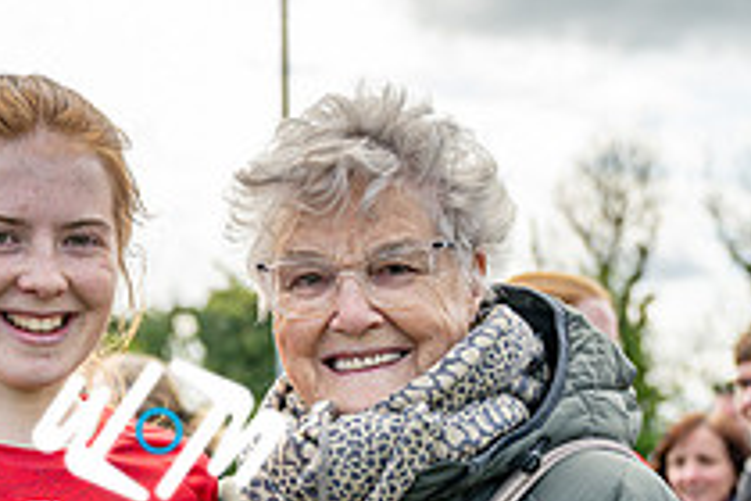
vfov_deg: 14.3
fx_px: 1961
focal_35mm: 94
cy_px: 510
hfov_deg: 21.4
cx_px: 157
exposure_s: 1/1600
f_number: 2.8
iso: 125
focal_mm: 34
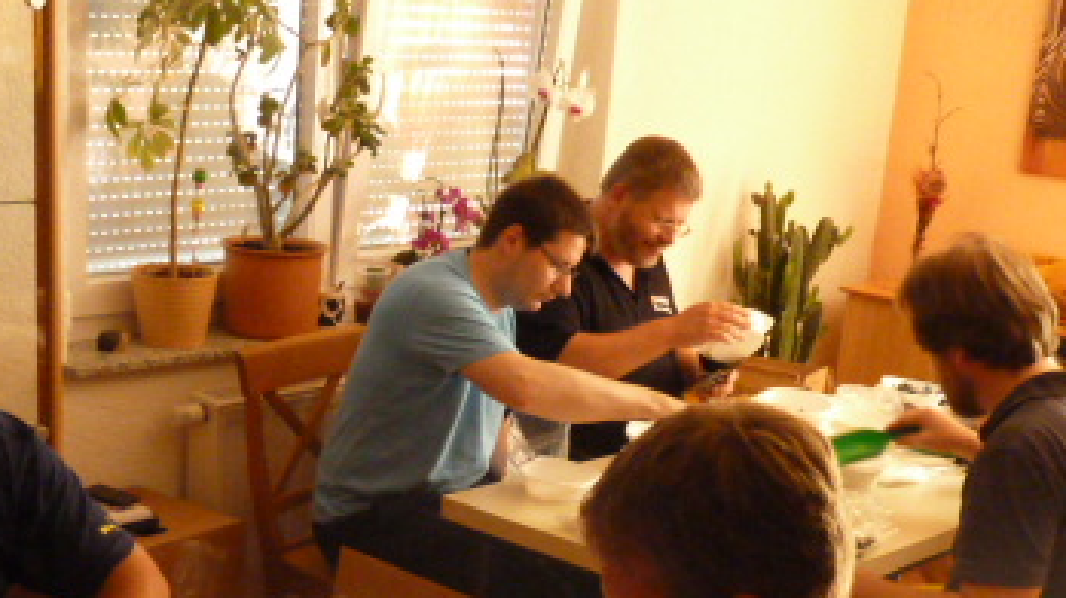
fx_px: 1695
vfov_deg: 19.5
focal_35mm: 60
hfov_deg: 34.8
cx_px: 418
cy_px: 583
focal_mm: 5
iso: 800
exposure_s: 1/40
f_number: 3.4
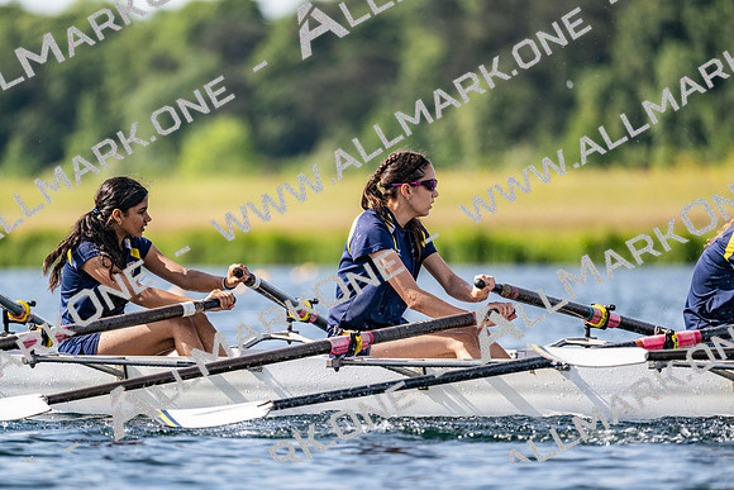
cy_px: 245
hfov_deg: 5.2
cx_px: 367
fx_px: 8157
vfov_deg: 3.4
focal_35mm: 400
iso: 320
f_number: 4.5
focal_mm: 400
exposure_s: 1/2500
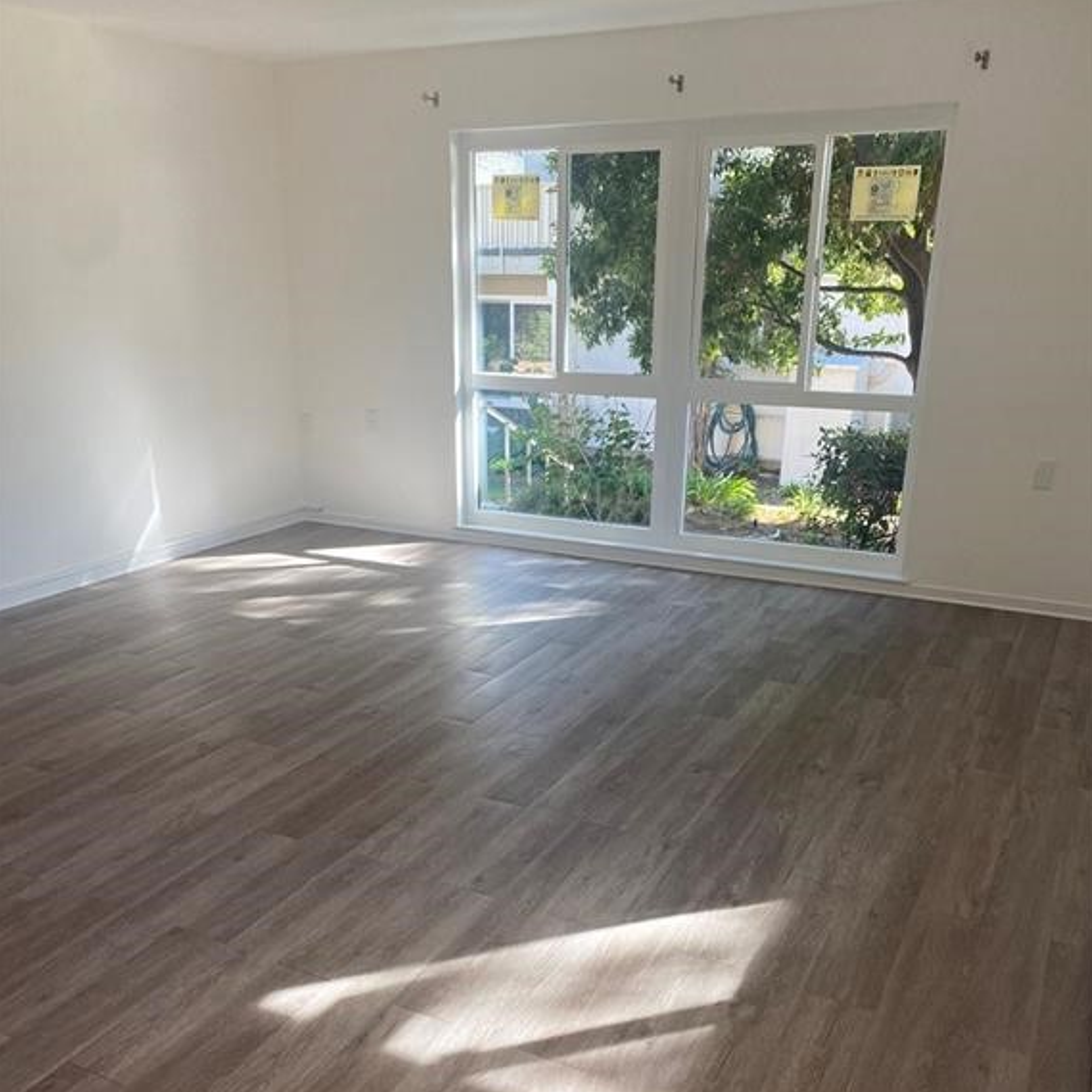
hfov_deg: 52.5
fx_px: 1106
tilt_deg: -20.2
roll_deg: +0.3
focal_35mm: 31
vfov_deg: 52.0
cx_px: 549
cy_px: 683
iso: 125
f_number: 1.8
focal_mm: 4.25
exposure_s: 1/120
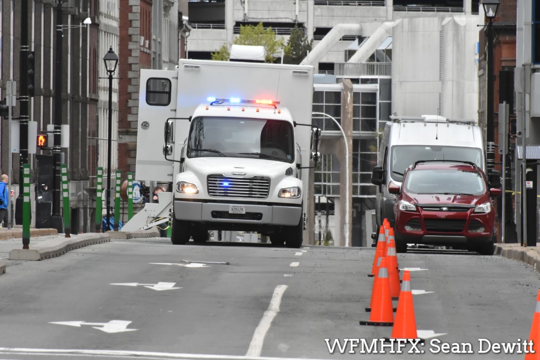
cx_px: 270
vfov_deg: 3.1
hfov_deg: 4.6
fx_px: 6747
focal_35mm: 450
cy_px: 180
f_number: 10
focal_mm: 300
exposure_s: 1/1250
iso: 2000
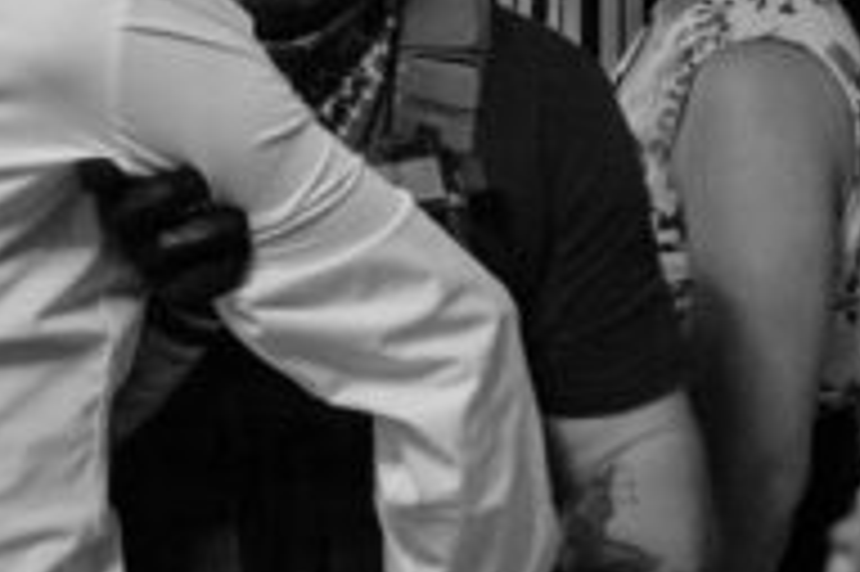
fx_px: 3365
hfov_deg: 14.2
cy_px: -113
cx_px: -117
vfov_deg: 9.6
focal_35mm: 141
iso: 3200
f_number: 4.5
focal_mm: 35
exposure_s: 1/250
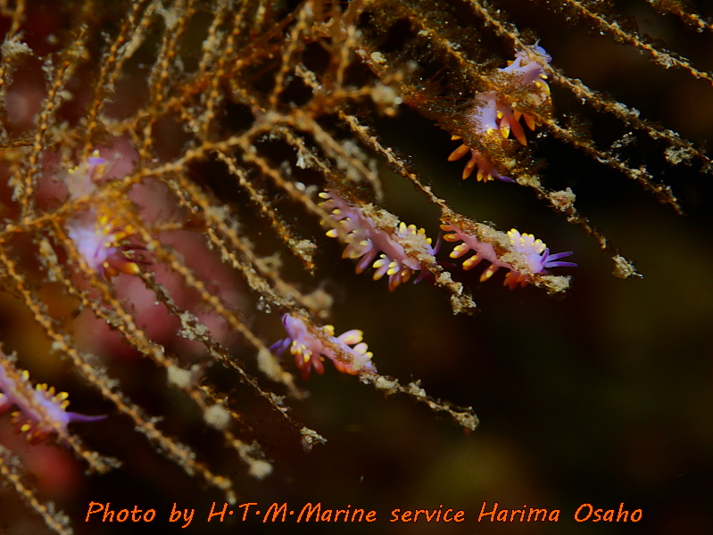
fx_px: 1855
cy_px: 268
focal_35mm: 90
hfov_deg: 21.8
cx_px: 356
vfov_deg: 16.4
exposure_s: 1/100
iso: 800
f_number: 11
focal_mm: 45
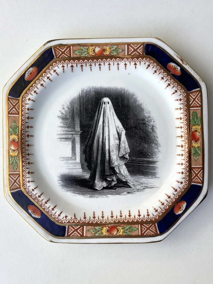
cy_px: 142
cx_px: 106
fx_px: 213
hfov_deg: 53.1
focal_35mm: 26
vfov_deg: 67.3
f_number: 1.6
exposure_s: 1/121
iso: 40
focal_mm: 4.2
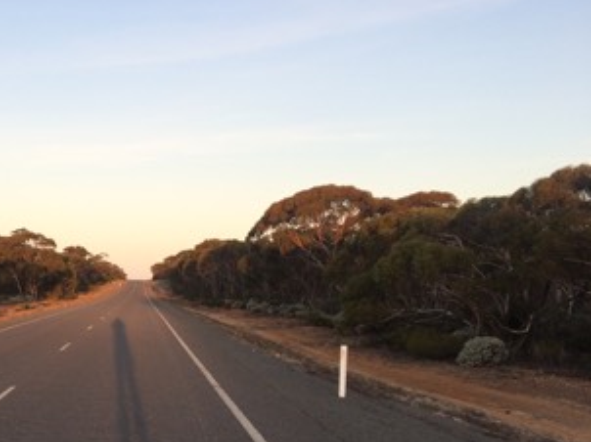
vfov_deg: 28.6
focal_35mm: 50
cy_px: 331
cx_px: 102
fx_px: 853
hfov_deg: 36.6
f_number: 2.2
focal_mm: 4.15
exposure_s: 1/186
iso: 32
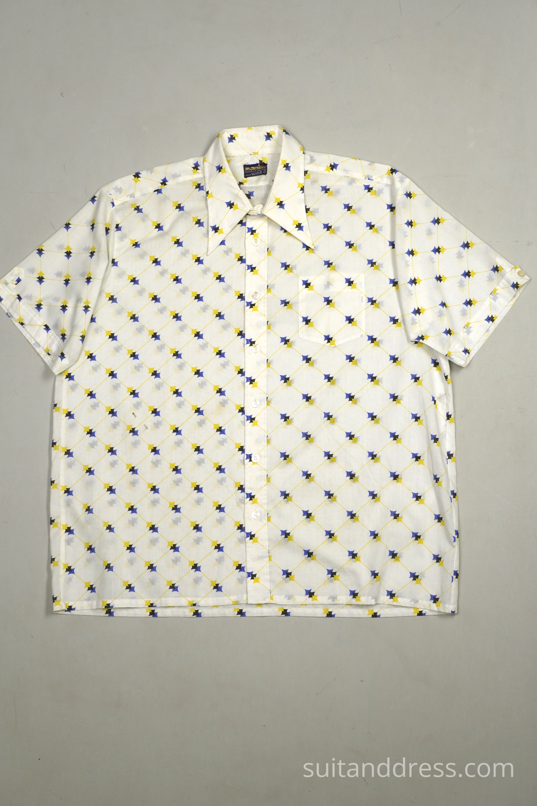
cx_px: 268
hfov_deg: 28.1
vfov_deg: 41.1
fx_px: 1074
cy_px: 403
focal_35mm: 48
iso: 400
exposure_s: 1/80
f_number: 7.1
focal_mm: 32
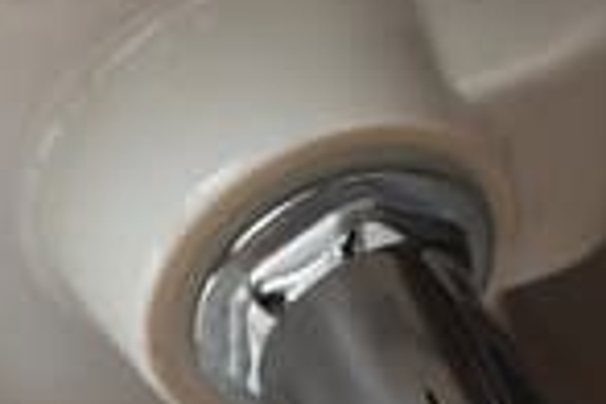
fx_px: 3434
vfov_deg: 6.5
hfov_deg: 10.0
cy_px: 796
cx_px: 598
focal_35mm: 204
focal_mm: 50
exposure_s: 1/200
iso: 200
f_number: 4.5
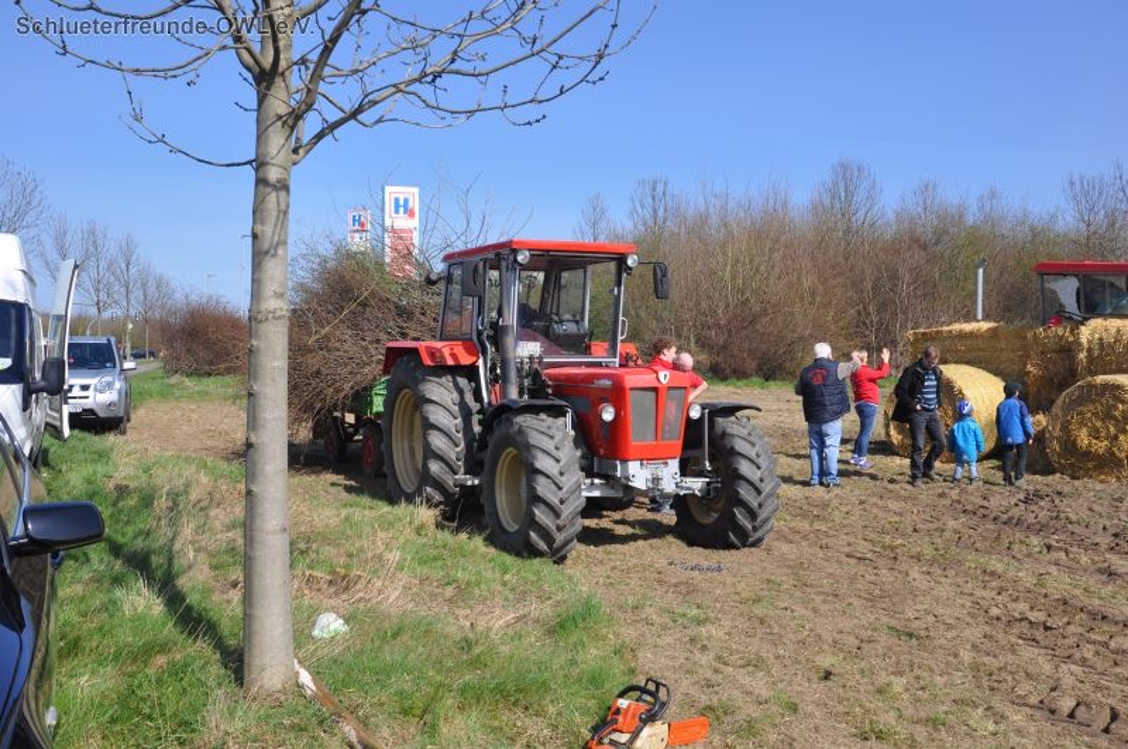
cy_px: 374
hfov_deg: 55.2
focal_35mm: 34
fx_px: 1079
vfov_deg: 38.3
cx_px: 564
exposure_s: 1/400
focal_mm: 23
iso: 200
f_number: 10
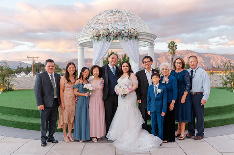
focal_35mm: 35
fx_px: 227
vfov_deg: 37.8
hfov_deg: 54.5
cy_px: 78
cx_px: 117
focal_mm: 35
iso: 160
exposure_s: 1/125
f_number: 4
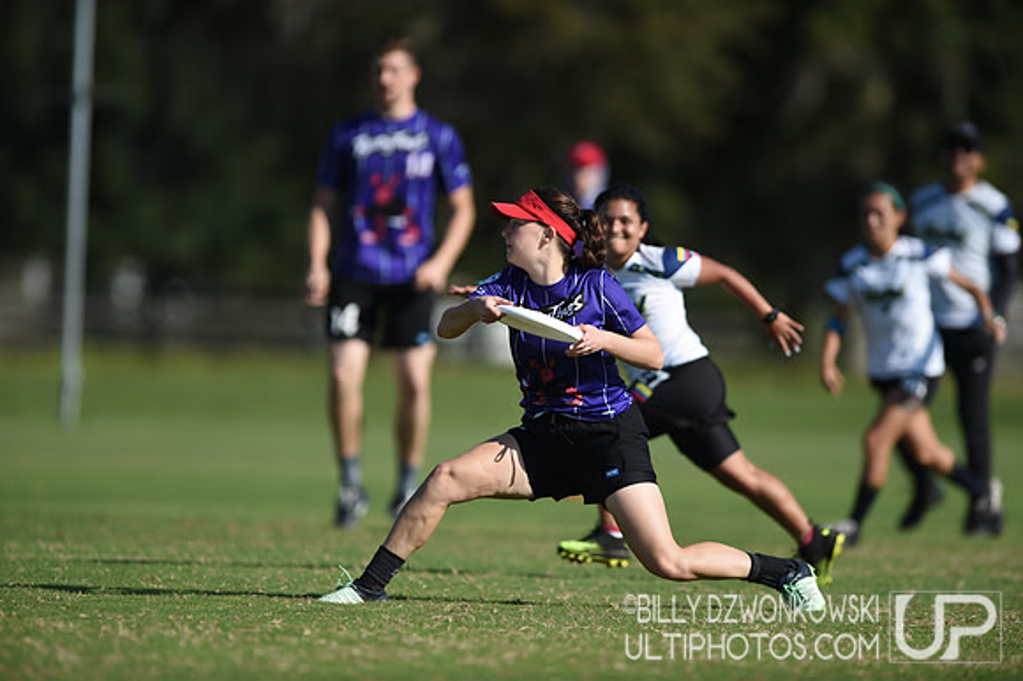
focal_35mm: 400
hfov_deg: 5.2
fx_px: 11360
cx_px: 512
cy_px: 340
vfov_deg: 3.4
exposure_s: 1/2500
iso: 100
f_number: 3.5
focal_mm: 400
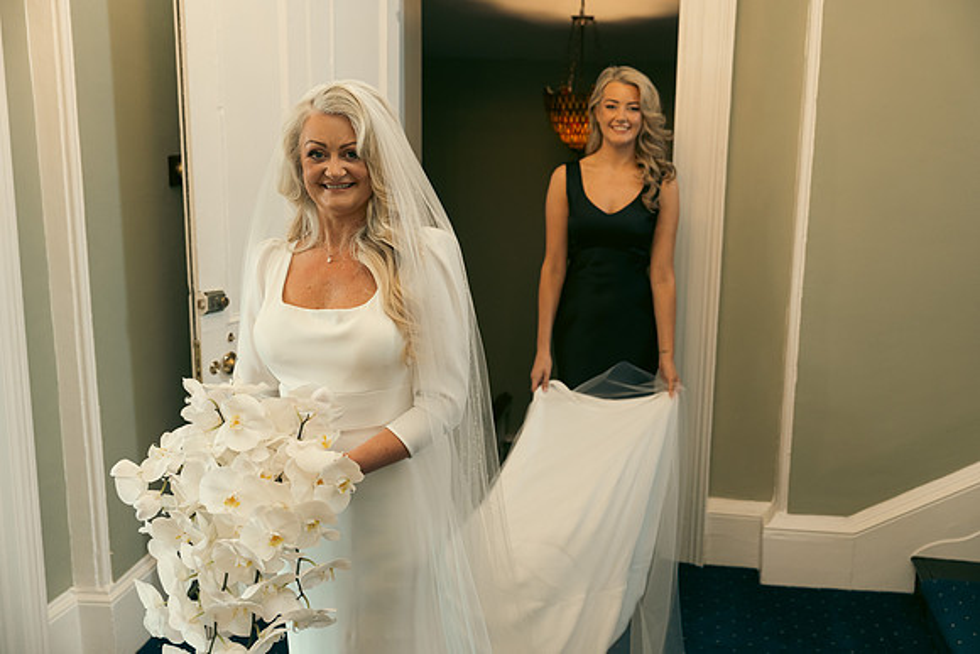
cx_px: 490
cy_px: 327
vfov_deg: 34.2
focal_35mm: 39
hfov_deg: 49.5
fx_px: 1062
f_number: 3.5
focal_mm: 39
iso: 1250
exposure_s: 1/160
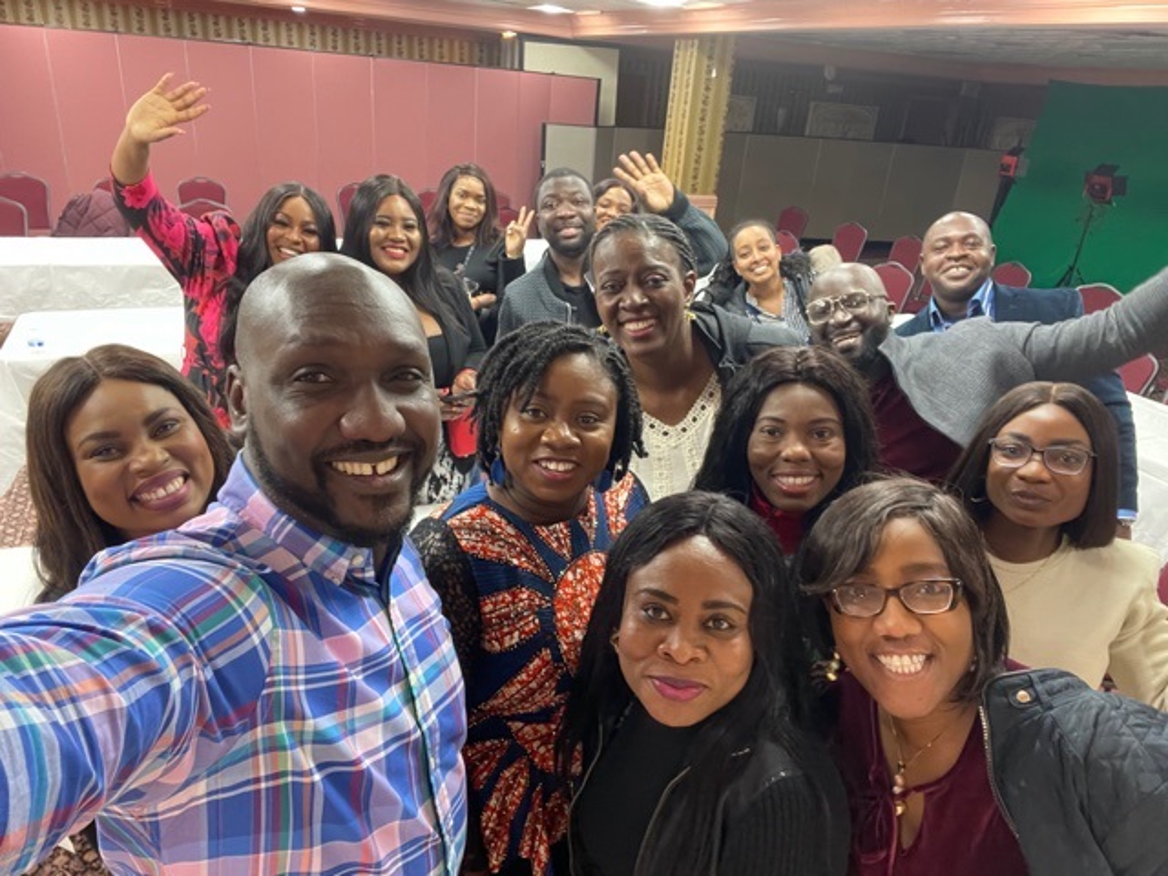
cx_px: 584
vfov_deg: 58.9
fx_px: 776
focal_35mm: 23
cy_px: 438
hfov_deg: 73.9
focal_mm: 2.71
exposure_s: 1/40
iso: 400
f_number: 2.2
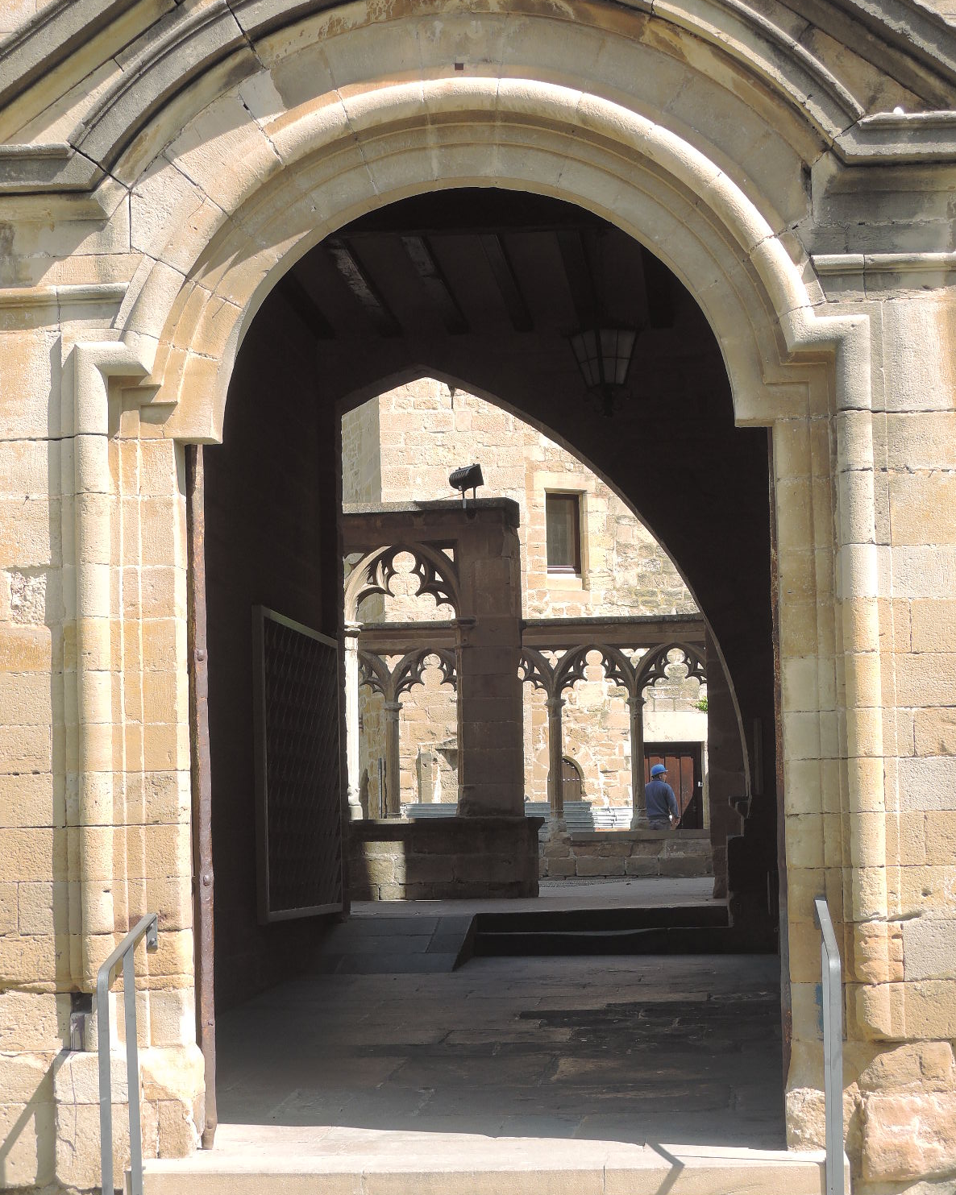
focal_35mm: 79
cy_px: 620
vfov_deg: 24.1
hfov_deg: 19.4
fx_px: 2795
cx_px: 476
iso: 80
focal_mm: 16
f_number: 5.2
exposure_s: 1/160
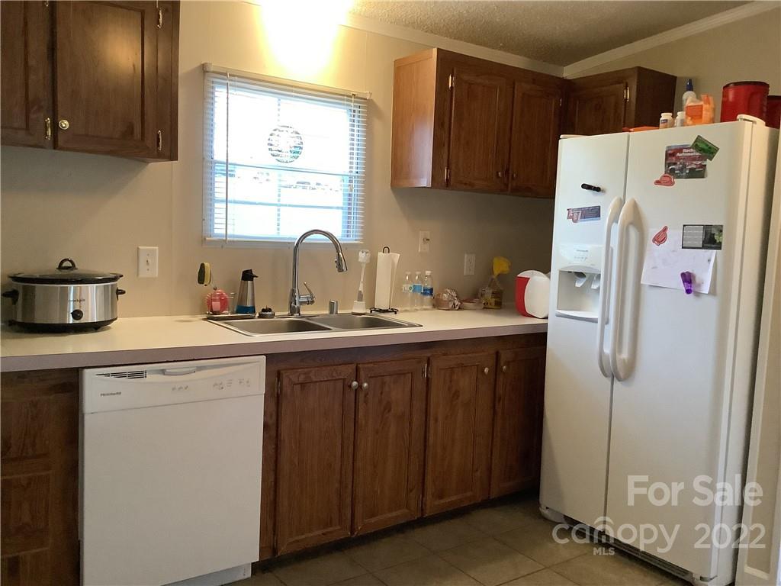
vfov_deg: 45.4
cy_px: 293
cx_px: 390
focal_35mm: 31
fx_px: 699
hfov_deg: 58.4
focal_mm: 3.3
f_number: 2.4
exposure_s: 1/50
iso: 400
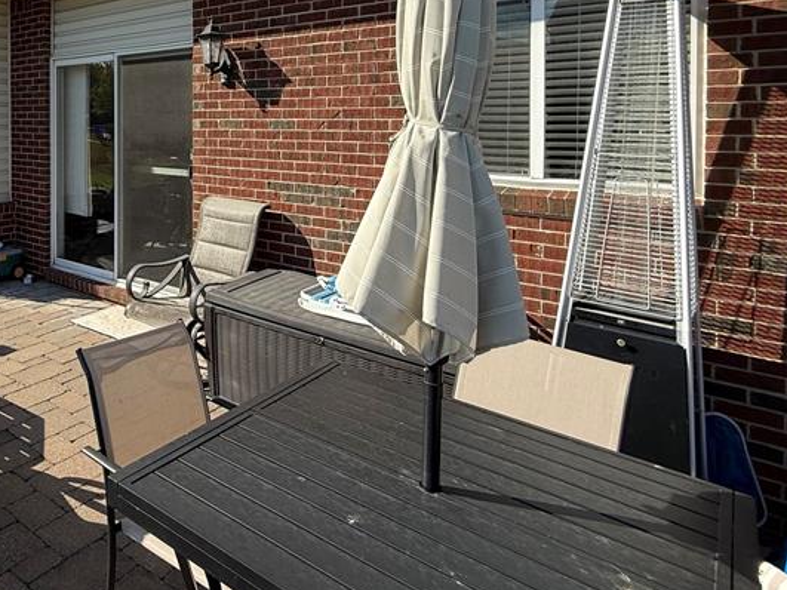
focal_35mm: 27
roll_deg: -0.8
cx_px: 135
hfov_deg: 59.1
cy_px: 133
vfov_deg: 48.9
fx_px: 614
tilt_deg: -0.9
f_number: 2.2
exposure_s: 1/1745
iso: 50
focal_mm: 2.22
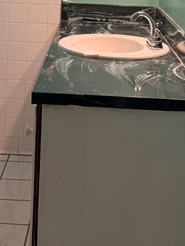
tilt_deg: -5.1
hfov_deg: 20.7
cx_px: 73
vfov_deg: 25.8
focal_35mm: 71
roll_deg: -1.7
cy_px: -6
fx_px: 505
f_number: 1.78
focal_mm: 6.76
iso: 200
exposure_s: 1/230
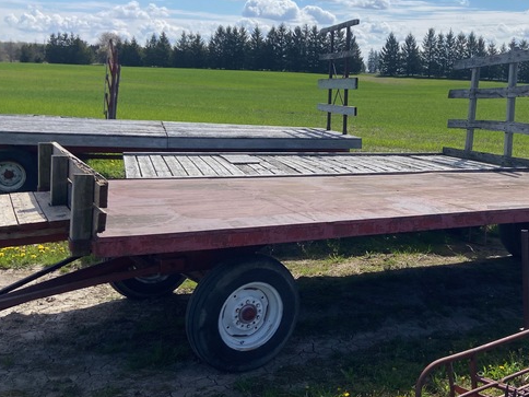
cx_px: 392
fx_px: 657
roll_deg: -1.8
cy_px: 168
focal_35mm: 43
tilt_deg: -9.9
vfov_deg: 33.5
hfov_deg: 42.6
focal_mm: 4.25
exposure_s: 1/4274
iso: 32
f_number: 1.8
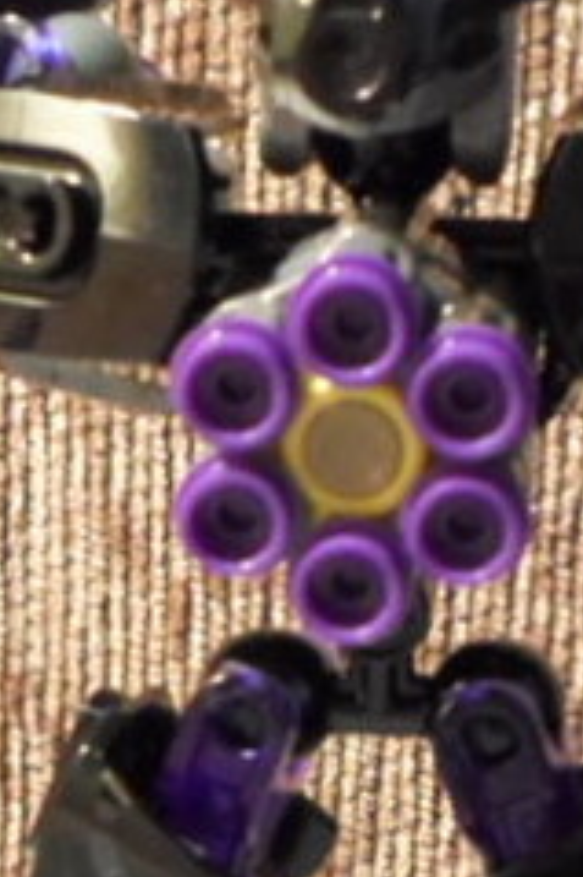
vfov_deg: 20.5
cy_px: 743
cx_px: 352
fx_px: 2384
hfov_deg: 13.9
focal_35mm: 98
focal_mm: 4.5
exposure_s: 1/6
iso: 400
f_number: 2.5
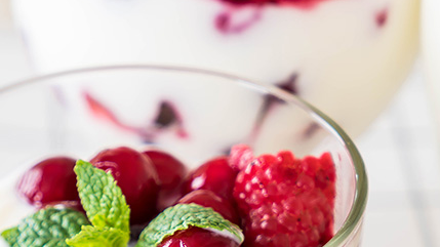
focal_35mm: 205
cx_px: -131
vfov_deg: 5.9
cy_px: 323
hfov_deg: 10.3
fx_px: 2391
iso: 100
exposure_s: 1/100
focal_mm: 70
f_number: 5.6
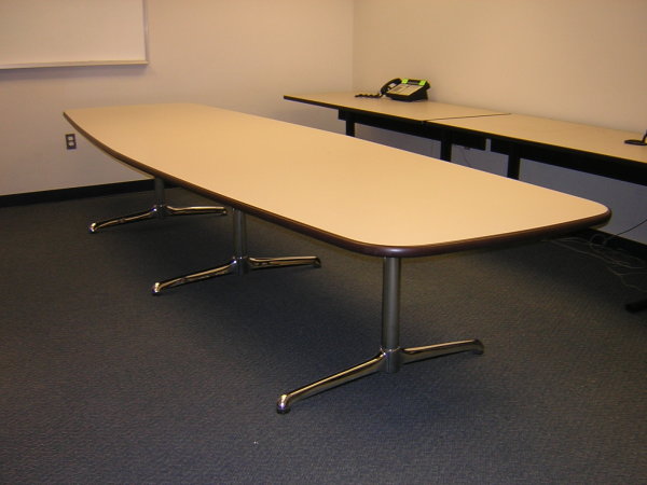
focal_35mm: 36
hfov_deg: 51.4
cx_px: 324
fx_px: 673
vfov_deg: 39.7
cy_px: 242
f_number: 2.6
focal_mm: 4.7
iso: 159
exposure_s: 1/60.1
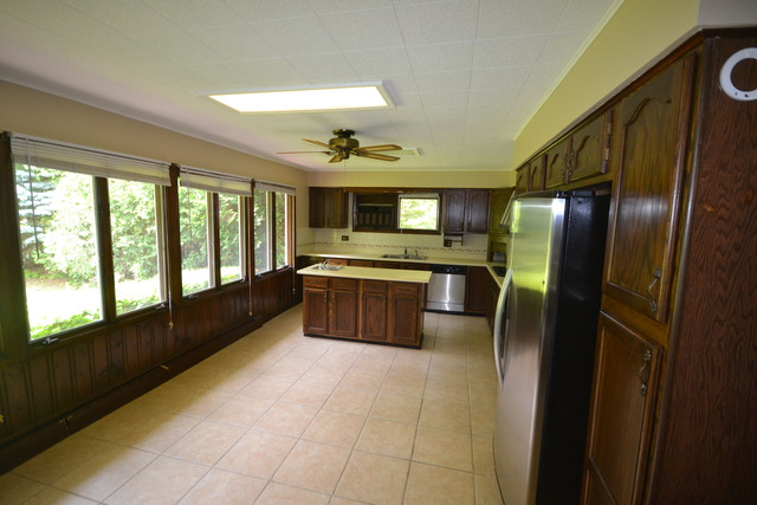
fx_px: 347
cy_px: 252
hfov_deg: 95.0
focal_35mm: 16
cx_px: 378
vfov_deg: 72.1
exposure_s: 1/60
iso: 1000
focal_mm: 11
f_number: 4.2
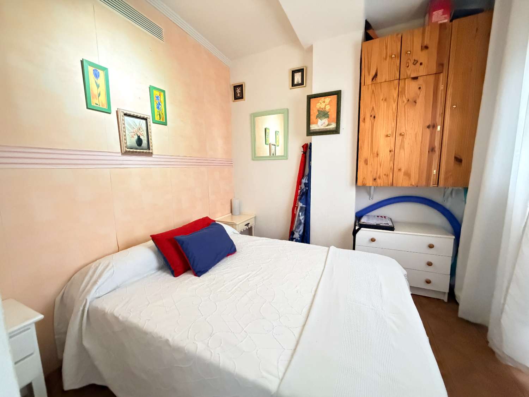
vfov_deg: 85.7
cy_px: 198
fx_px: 214
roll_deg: +1.7
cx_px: 264
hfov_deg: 102.1
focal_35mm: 14
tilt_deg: -7.4
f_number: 2.2
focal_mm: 2.22
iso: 1000
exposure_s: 1/60
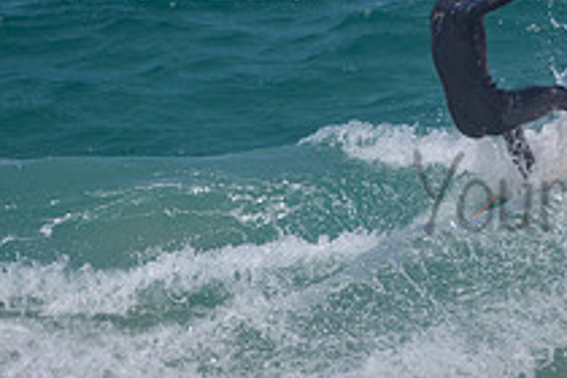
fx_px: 26710
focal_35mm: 1696
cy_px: 94
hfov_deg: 1.2
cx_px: 549
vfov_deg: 0.8
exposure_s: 1/2000
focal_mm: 500
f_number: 5.6
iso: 90
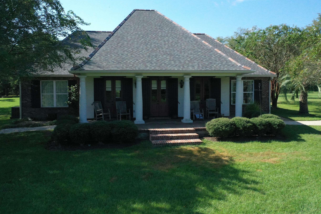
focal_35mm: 32
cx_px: 156
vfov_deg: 41.1
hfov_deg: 58.7
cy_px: 98
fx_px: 285
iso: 1600
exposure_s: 1/3200
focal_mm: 10.26
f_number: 2.8
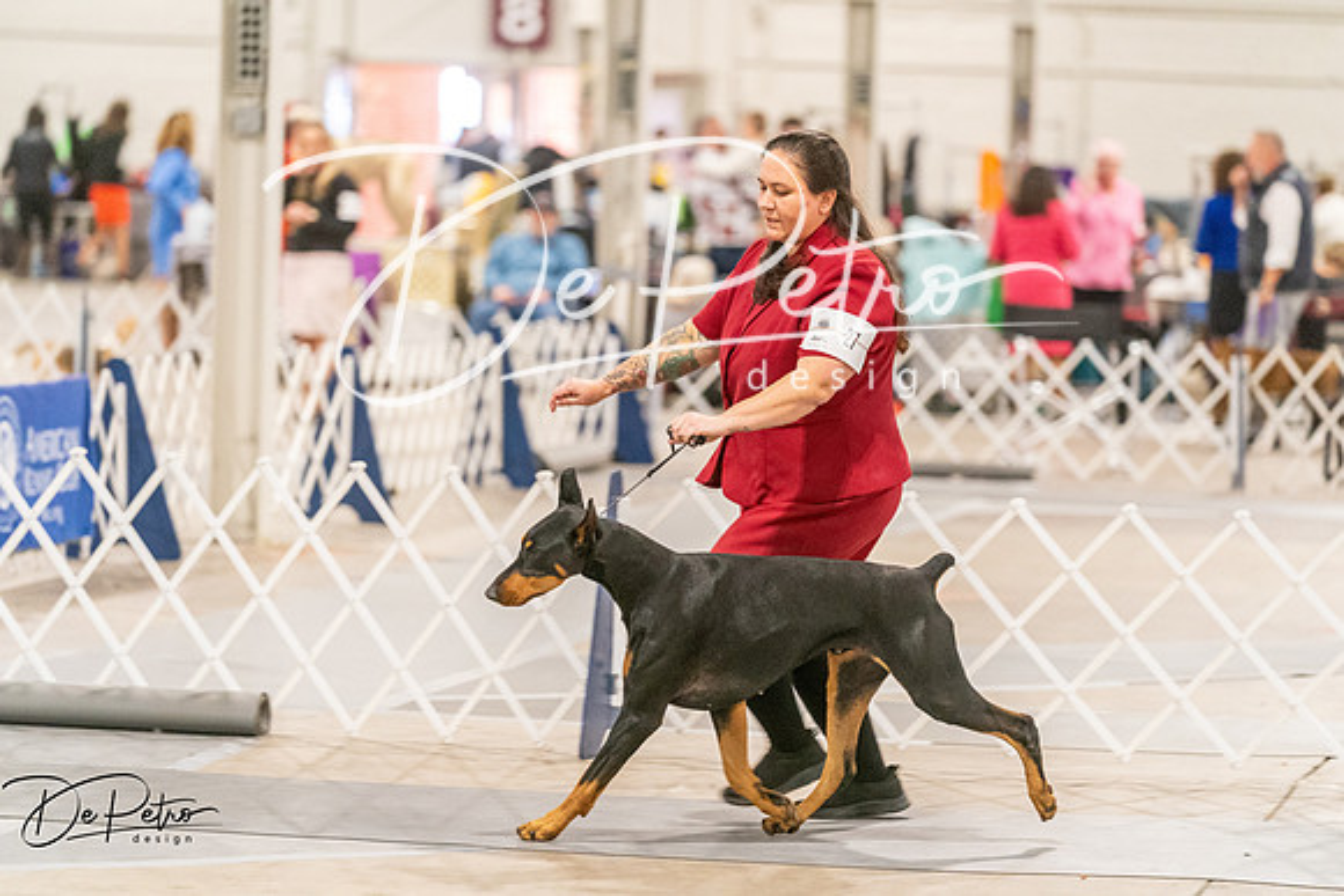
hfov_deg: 12.0
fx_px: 6385
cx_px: 672
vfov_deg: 8.0
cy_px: 448
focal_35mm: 171
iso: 6400
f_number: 3.2
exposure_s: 1/250
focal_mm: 171
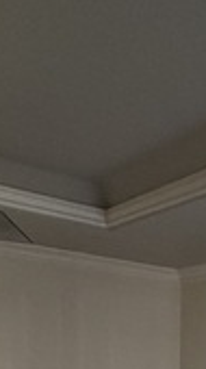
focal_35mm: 60
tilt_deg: -9.9
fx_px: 586
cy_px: 473
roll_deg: -3.0
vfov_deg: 28.8
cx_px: 329
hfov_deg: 17.5
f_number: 2.2
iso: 320
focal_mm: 2.22
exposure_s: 1/115
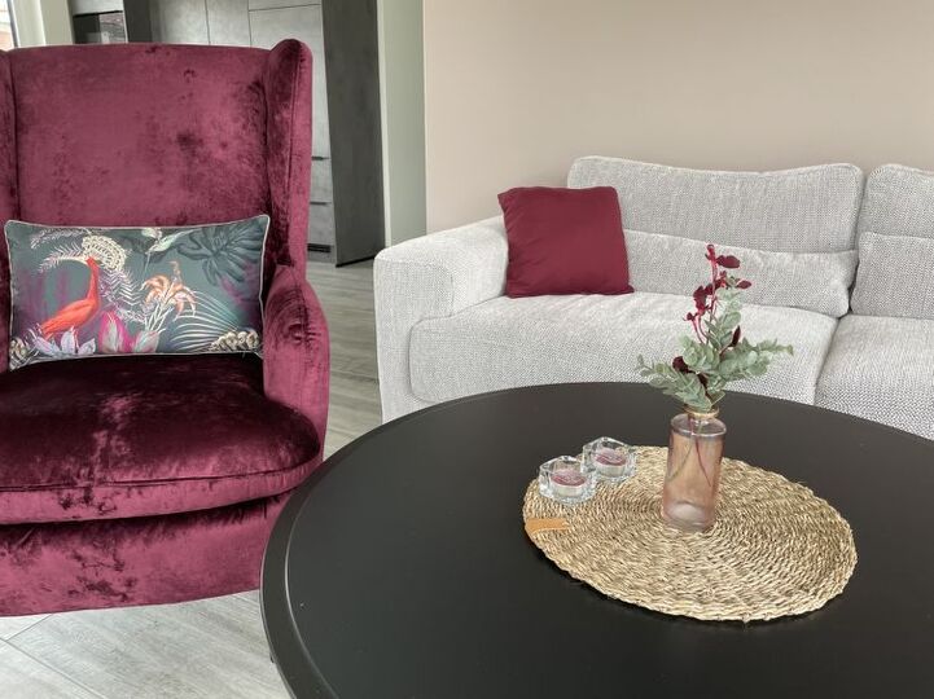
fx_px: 701
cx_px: 467
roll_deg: -0.5
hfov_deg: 67.3
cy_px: 350
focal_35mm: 26
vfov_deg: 53.0
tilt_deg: -17.8
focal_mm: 4.2
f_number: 1.6
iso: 125
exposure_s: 1/109
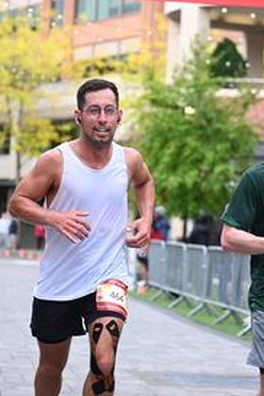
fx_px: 1573
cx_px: 227
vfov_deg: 14.3
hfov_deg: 9.6
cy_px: 168
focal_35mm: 143
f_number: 2.8
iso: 1000
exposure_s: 1/1600
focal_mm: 71
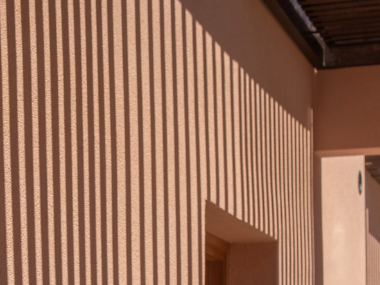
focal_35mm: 114
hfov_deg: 17.0
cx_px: 45
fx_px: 1251
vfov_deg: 12.6
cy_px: 377
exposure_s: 1/250
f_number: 7.1
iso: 100
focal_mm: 34
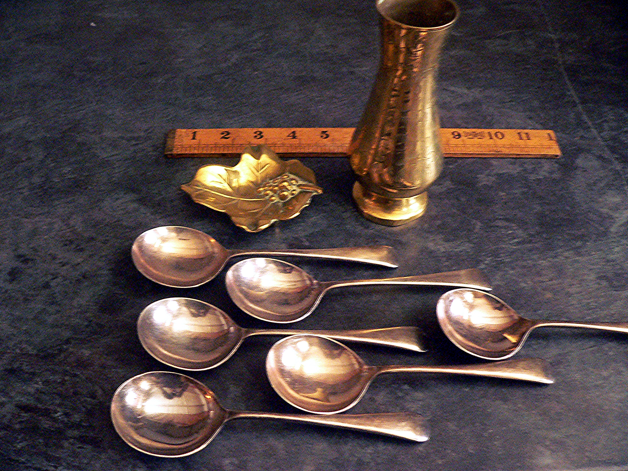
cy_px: 236
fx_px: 653
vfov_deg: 39.7
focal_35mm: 36
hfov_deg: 51.4
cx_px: 314
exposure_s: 1/4
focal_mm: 6
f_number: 2.8
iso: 400
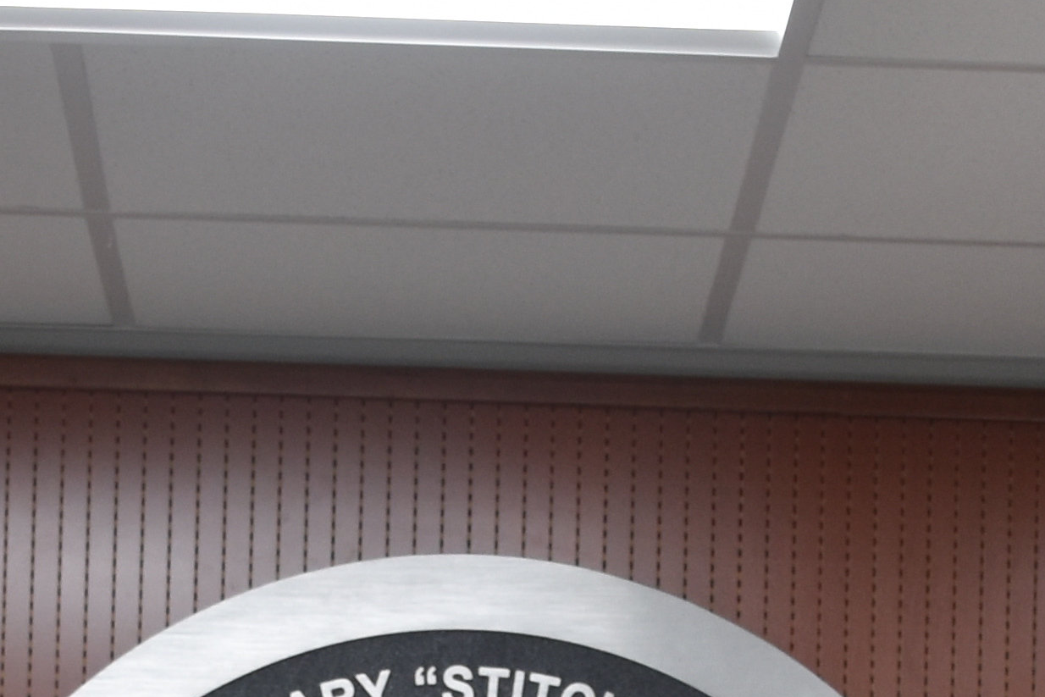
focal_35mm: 175
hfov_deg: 11.7
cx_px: 677
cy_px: 1343
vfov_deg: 7.6
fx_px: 5080
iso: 500
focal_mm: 24
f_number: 4
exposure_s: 1/60
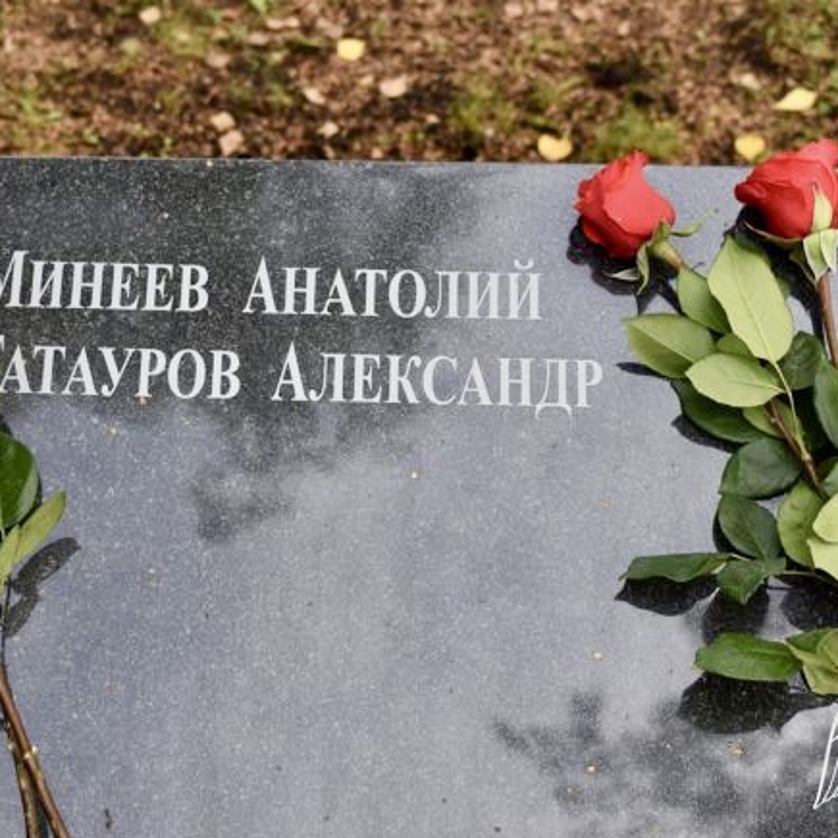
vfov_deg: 19.7
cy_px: 374
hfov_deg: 19.7
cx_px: 335
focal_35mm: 88
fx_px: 2410
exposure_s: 1/250
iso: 280
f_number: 5.6
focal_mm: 40
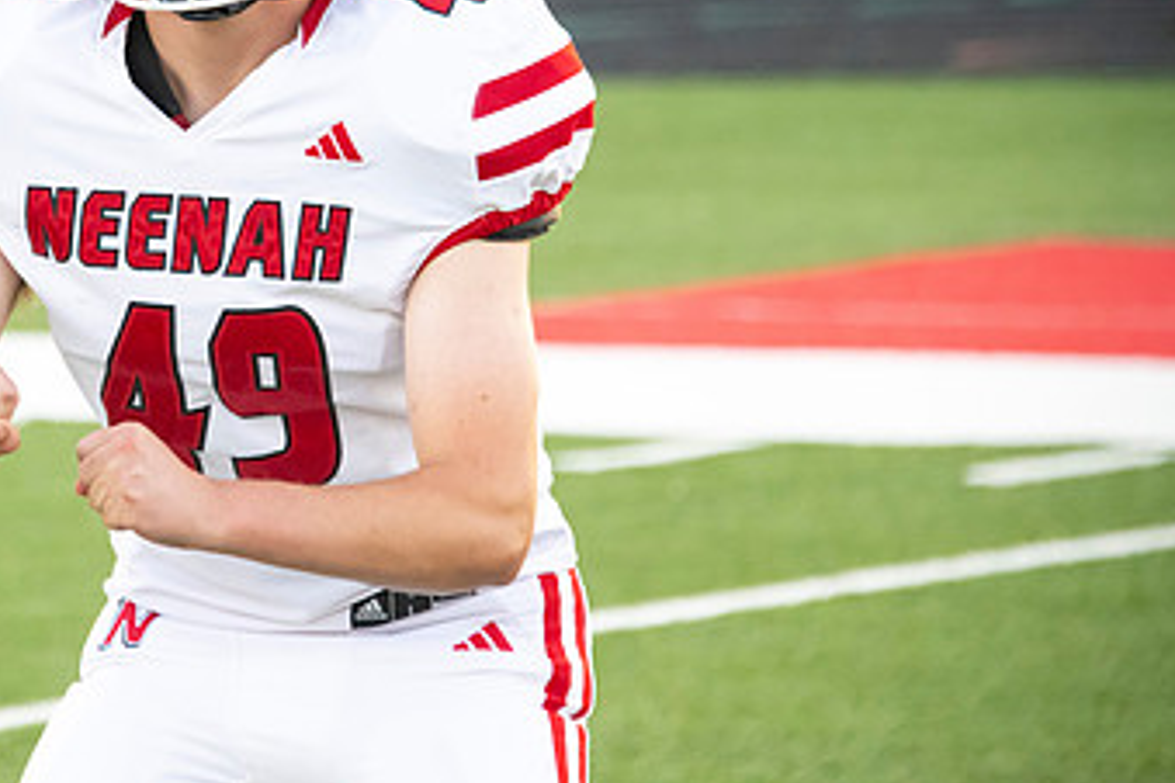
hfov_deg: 6.0
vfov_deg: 4.0
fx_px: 11162
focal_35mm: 342
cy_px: 230
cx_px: 198
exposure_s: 1/800
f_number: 5.6
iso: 4000
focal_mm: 200
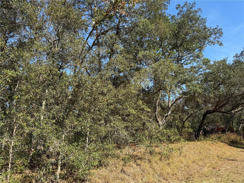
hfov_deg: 71.6
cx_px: 122
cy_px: 92
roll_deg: +2.2
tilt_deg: +14.3
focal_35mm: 24
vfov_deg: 56.8
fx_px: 169
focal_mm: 6.76
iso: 80
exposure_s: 1/1869
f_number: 1.78
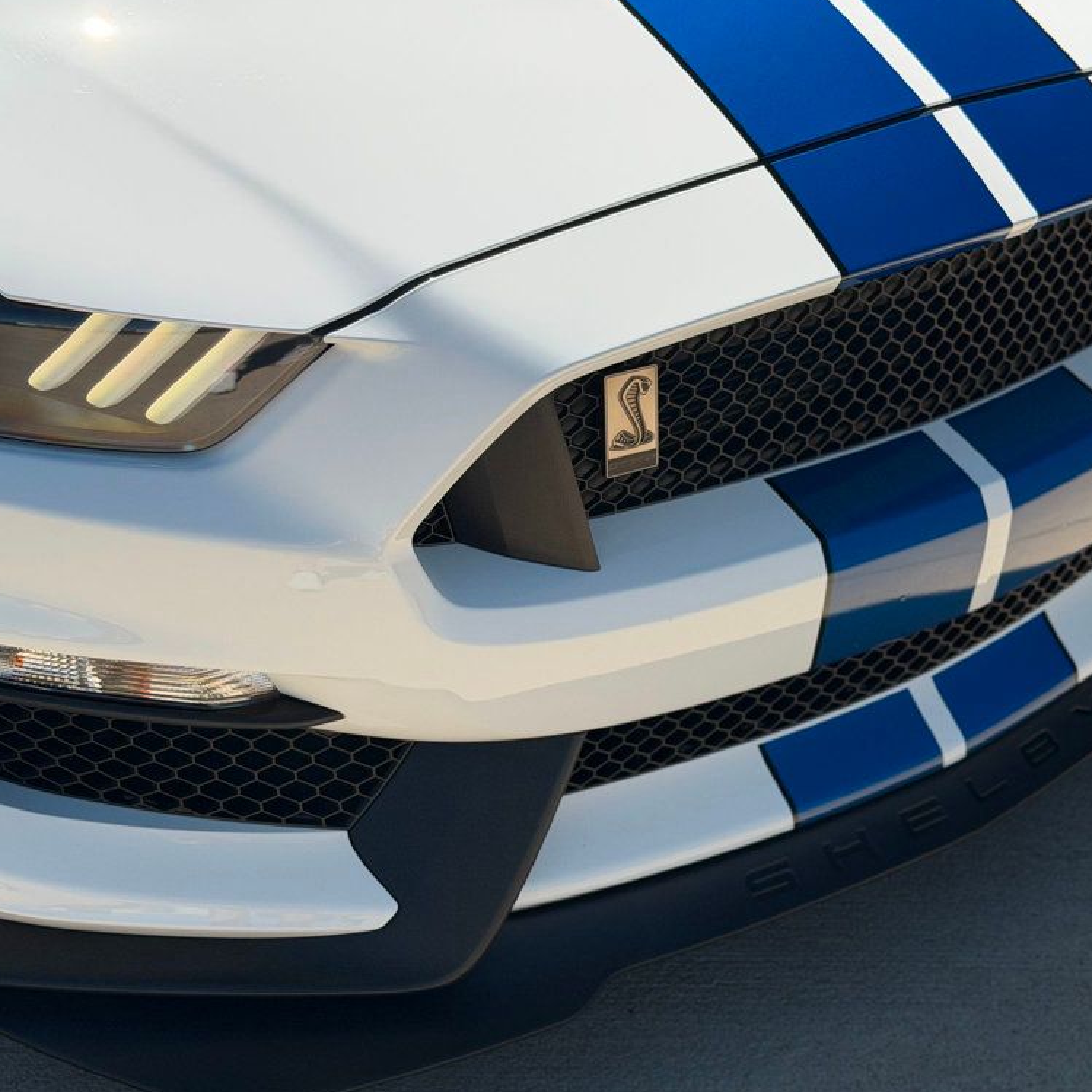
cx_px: 490
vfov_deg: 29.6
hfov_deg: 29.5
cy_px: 541
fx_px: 2070
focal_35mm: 58
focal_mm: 6.76
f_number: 1.78
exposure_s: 1/3534
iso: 80
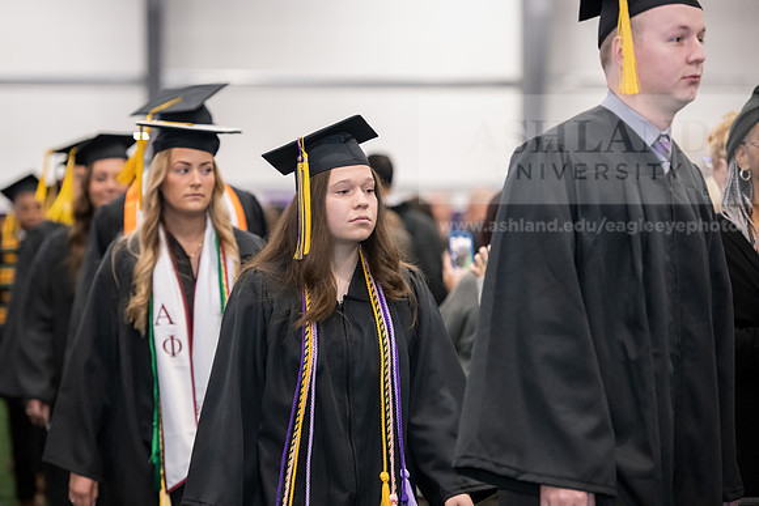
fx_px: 2847
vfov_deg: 10.2
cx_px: 380
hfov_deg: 15.2
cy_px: 253
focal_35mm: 135
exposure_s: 1/200
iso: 3200
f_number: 3.2
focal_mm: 135
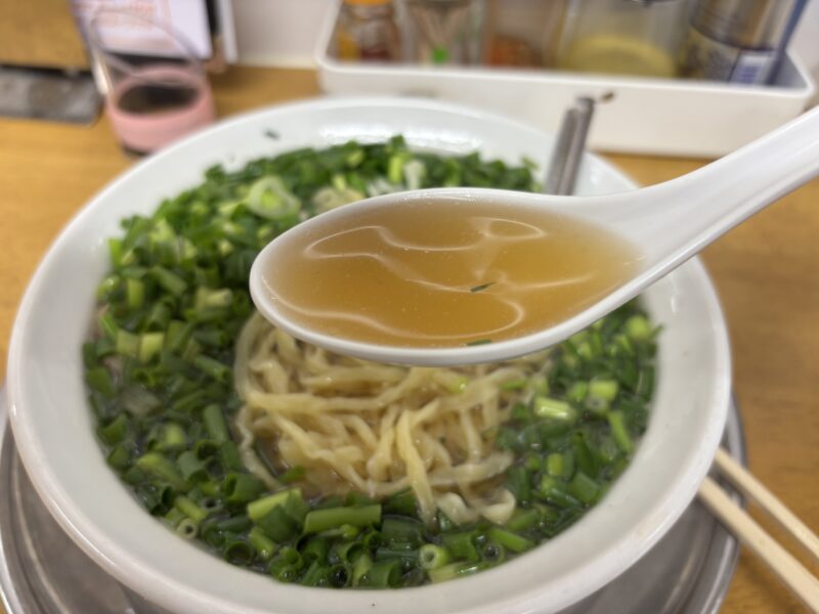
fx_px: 615
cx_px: 410
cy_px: 307
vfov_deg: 53.1
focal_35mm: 26
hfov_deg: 67.3
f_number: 1.6
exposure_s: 1/50
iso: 80
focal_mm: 5.96
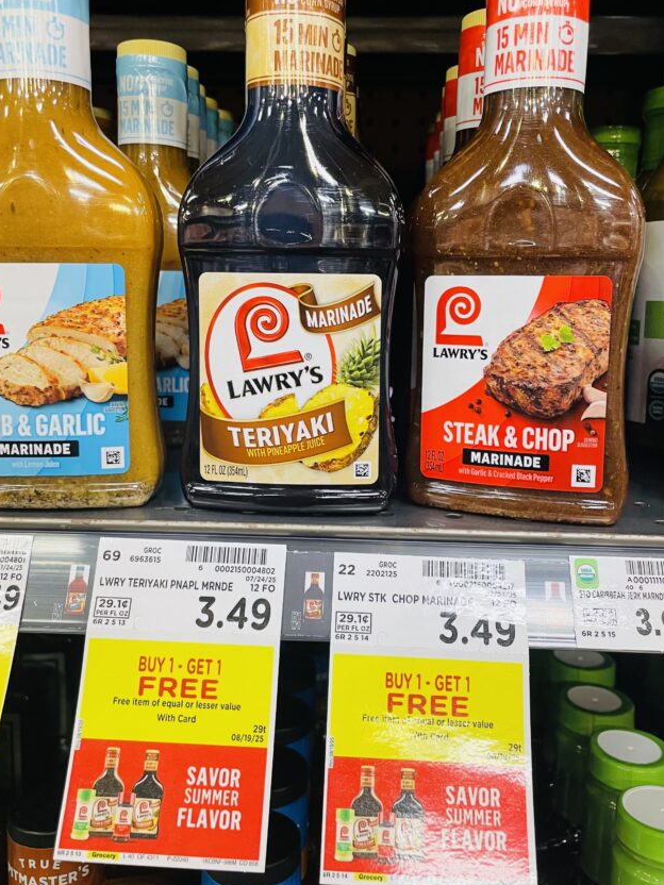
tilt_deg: -7.8
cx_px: 344
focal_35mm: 32
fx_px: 818
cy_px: 404
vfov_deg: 56.7
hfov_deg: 44.2
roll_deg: -0.6
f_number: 1.6
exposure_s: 1/60
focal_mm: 4.2
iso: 80
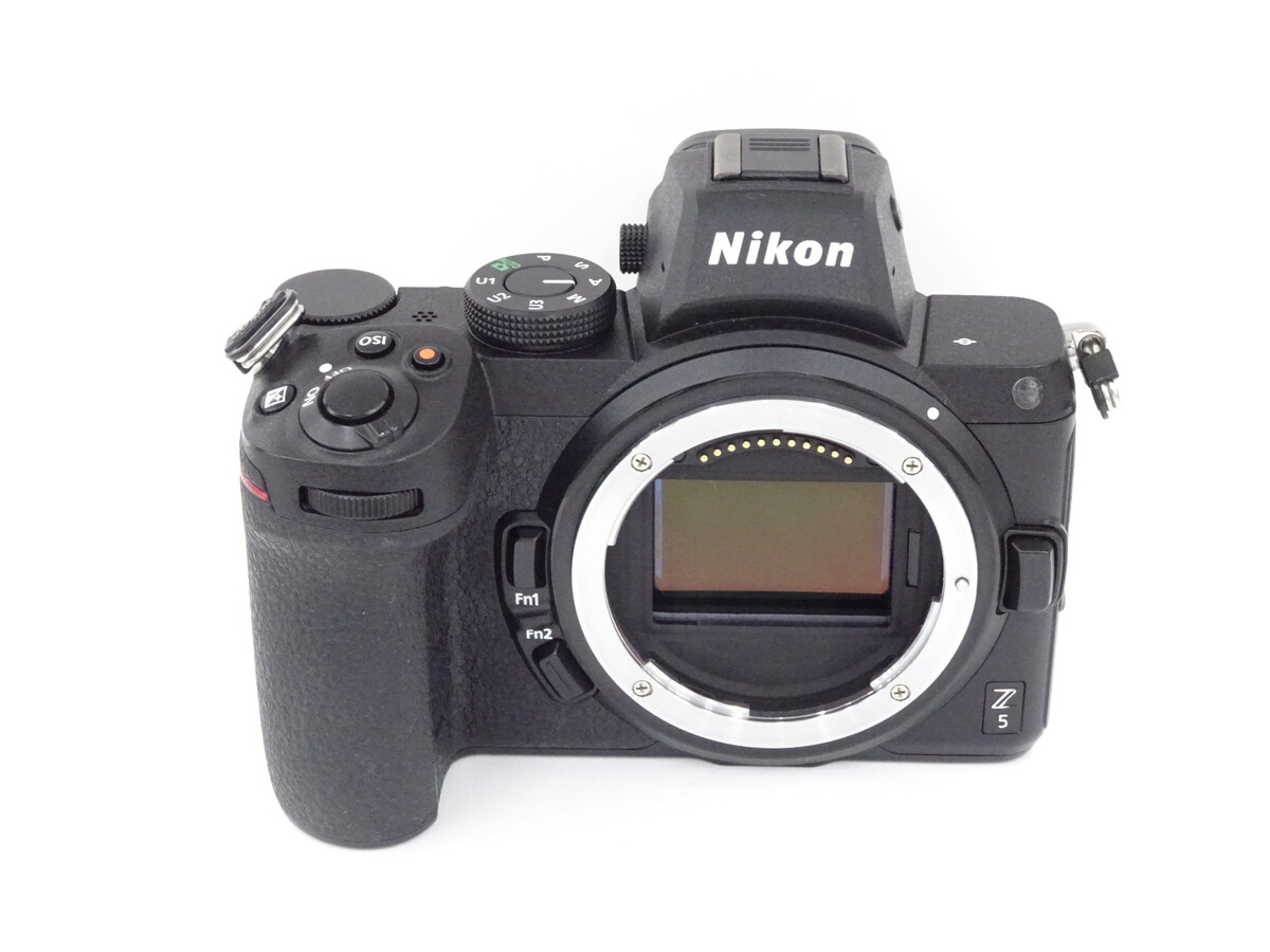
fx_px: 2495
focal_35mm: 68
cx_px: 635
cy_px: 476
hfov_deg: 28.6
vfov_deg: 21.6
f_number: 4.5
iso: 1250
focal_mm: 11.66
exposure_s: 1/80
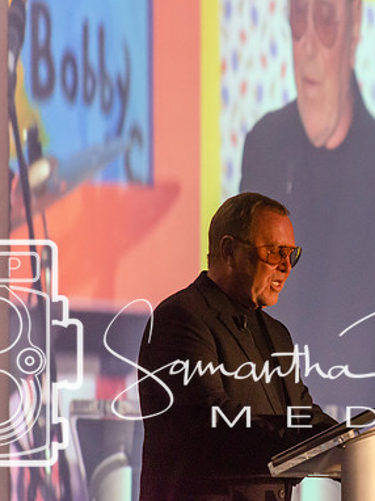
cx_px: 270
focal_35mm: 612
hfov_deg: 2.4
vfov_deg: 3.2
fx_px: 8850
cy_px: 250
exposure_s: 1/100
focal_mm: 280
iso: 3200
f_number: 5.6
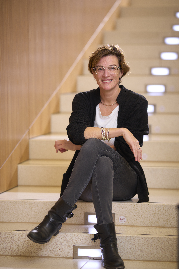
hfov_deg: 10.2
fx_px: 1007
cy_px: 134
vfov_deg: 15.2
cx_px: 90
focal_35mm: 135
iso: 200
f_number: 1.8
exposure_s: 1/200
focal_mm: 135
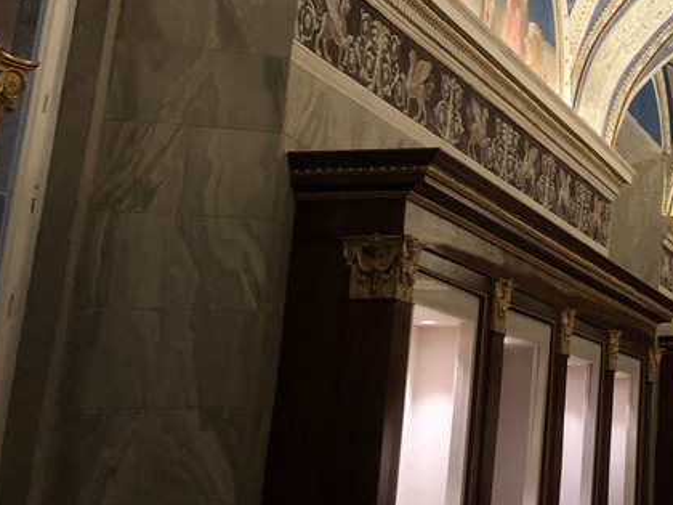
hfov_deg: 21.6
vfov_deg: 17.8
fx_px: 1555
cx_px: 913
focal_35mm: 80
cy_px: -53
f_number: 1.8
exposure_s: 1/20
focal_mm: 4
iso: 40
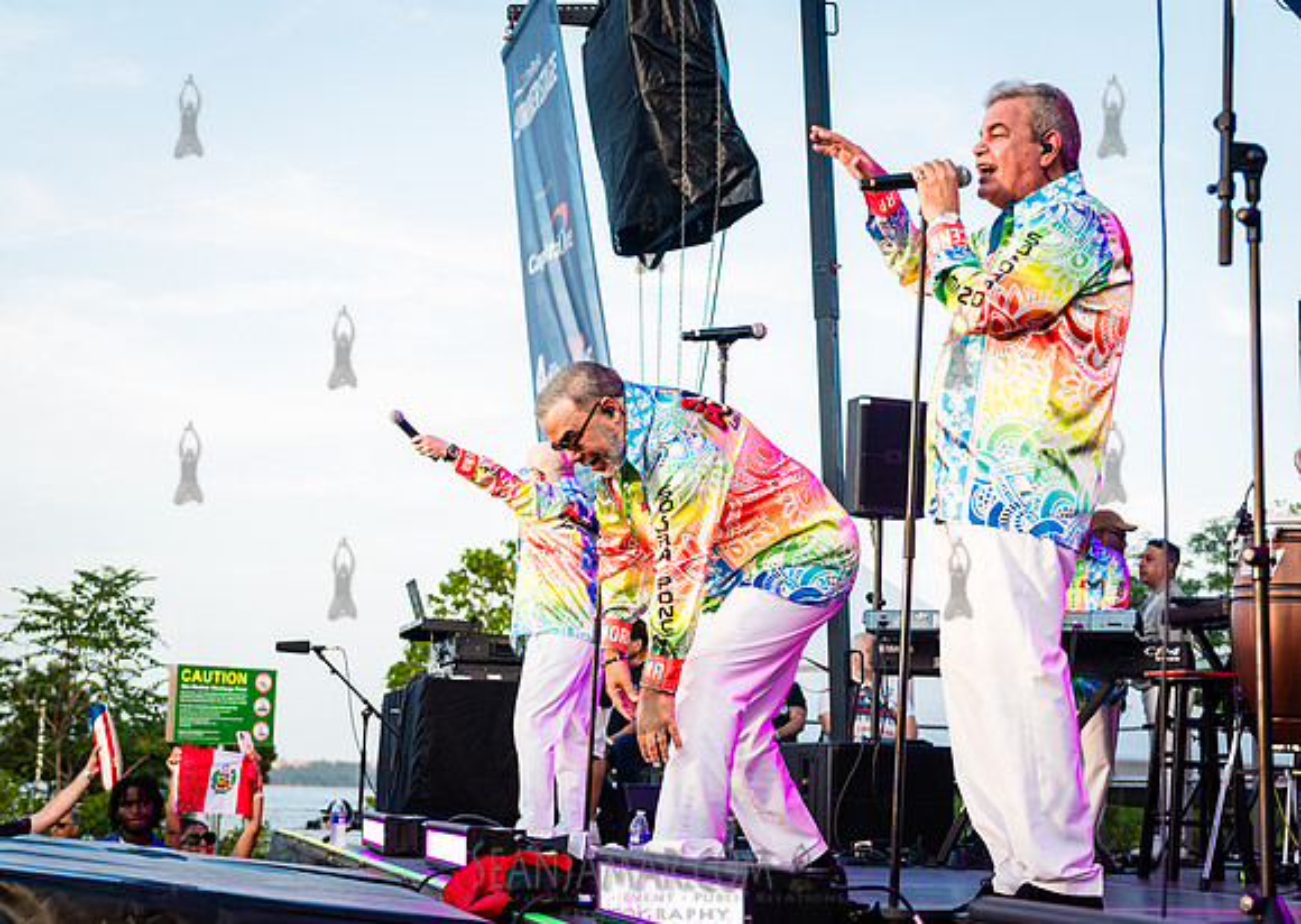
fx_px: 2062
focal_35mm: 56
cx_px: 597
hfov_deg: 35.0
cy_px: 462
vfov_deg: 25.3
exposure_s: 1/640
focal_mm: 52
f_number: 4
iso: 2000
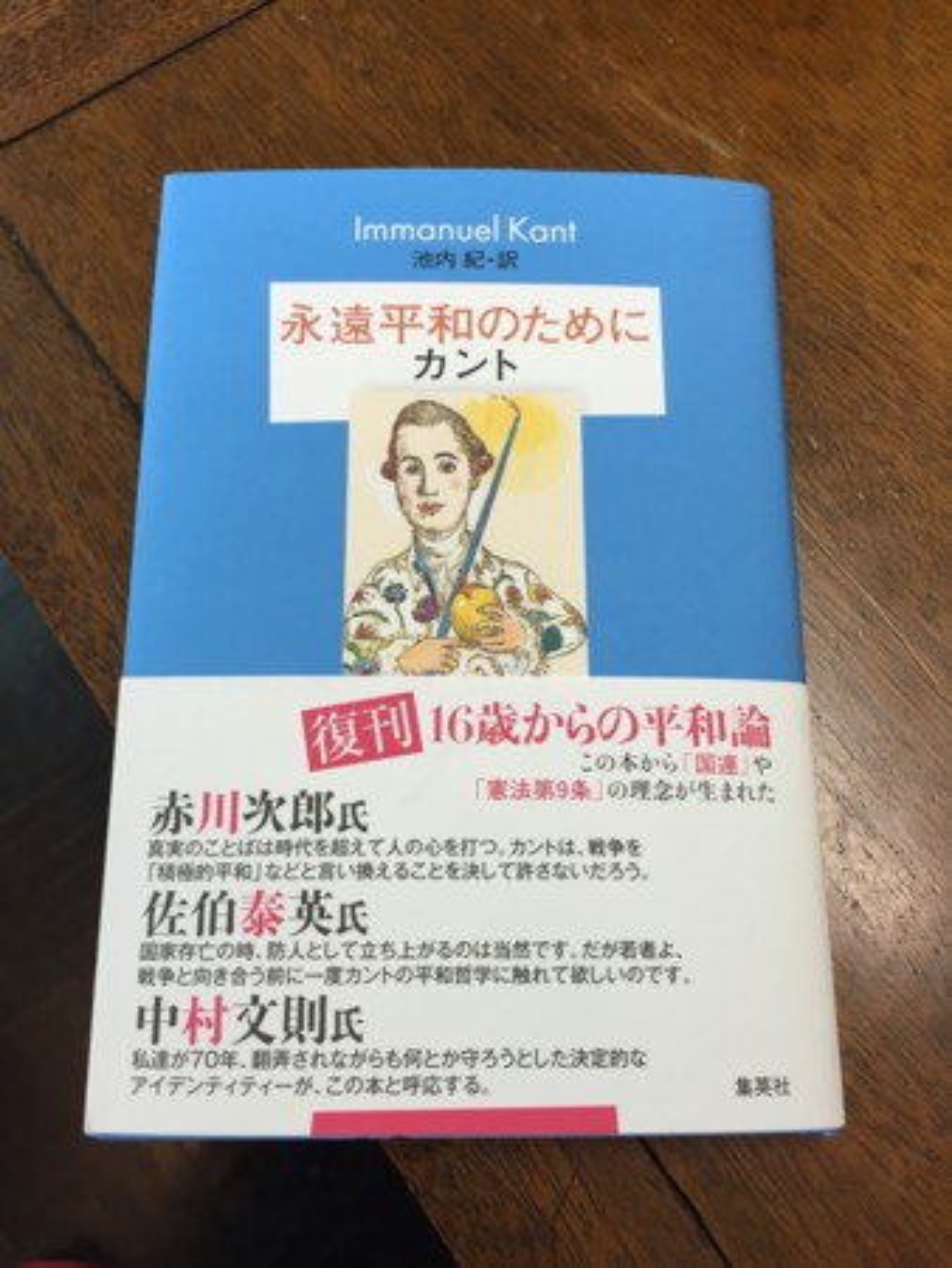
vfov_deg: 61.6
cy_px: 634
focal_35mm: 29
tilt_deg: -75.8
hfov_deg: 48.3
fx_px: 1062
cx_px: 476
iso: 32
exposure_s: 1/30
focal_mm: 4.15
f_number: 2.2
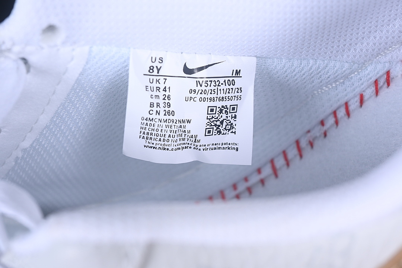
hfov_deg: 27.0
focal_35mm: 75
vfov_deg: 18.2
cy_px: 134
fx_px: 837
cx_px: 201
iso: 160
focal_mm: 50
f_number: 7.1
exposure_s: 1/80
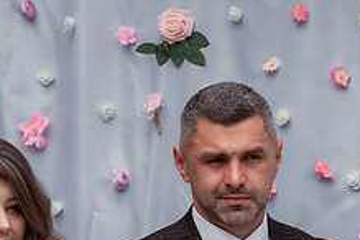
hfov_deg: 9.1
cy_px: 289
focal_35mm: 225
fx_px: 2250
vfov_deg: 6.1
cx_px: 253
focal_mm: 85
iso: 320
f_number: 6.3
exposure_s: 1/500
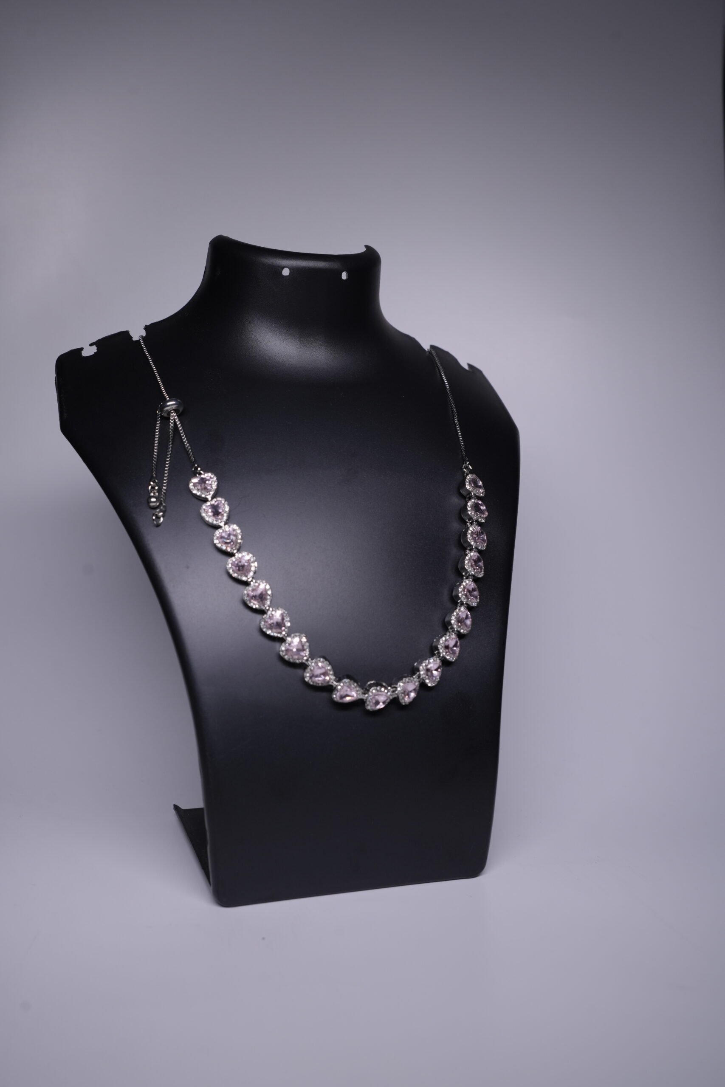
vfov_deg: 54.4
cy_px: 544
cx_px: 362
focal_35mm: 35
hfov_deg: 37.9
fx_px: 1057
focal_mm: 35
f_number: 7.1
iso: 400
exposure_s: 1/160
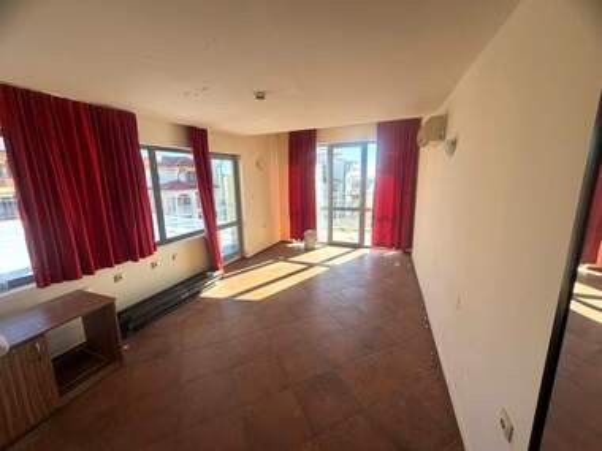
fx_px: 243
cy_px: 226
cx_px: 301
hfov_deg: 102.1
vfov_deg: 85.7
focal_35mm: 14
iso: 40
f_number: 2.2
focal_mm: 2.22
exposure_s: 1/137
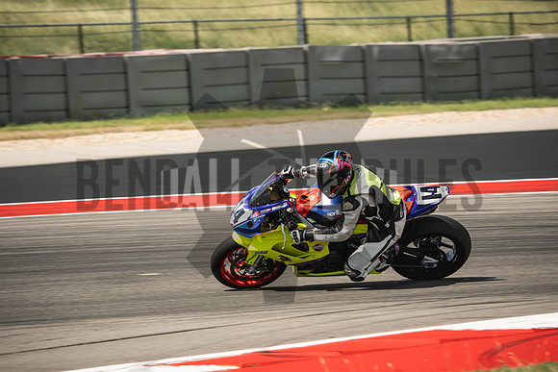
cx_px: 279
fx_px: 4651
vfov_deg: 4.6
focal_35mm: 300
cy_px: 186
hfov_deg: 6.9
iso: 160
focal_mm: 200
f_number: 5
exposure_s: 1/400
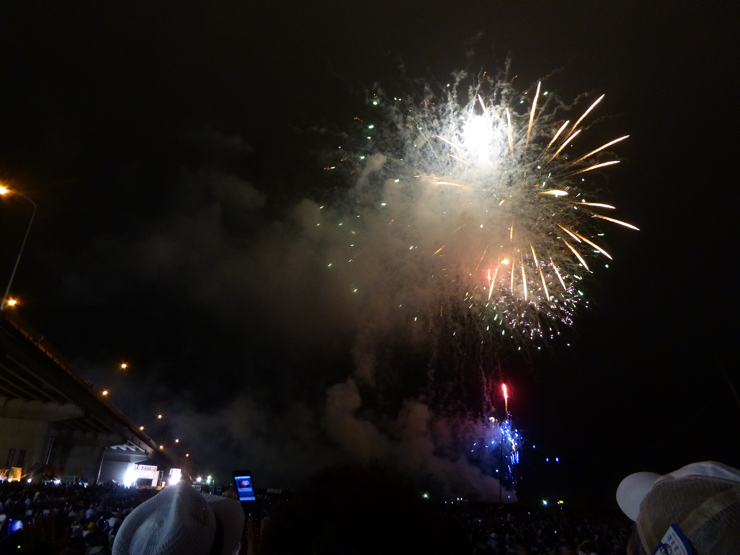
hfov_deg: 69.4
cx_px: 370
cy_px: 278
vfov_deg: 54.9
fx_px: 534
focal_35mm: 25
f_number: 3.3
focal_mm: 4.3
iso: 400
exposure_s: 1/6
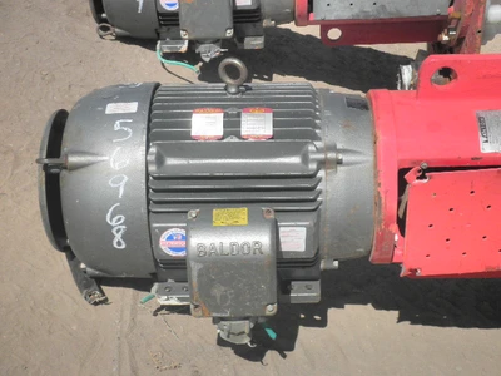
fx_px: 854
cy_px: 188
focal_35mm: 59
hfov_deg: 32.7
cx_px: 250
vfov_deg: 24.8
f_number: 10.7
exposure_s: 1/160
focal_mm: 10.5
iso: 64
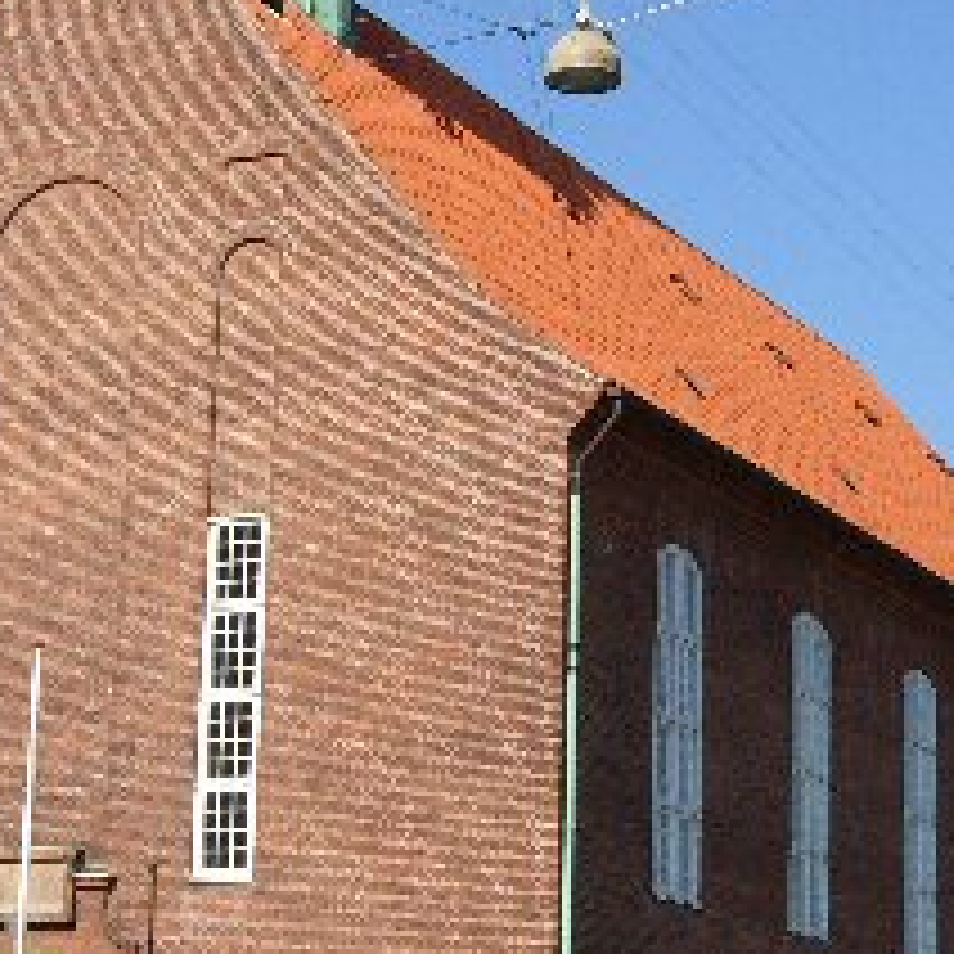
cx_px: 306
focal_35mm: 90
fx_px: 2806
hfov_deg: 19.2
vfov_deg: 19.1
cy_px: 212
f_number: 6.1
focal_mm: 7.5
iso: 50
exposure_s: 1/296
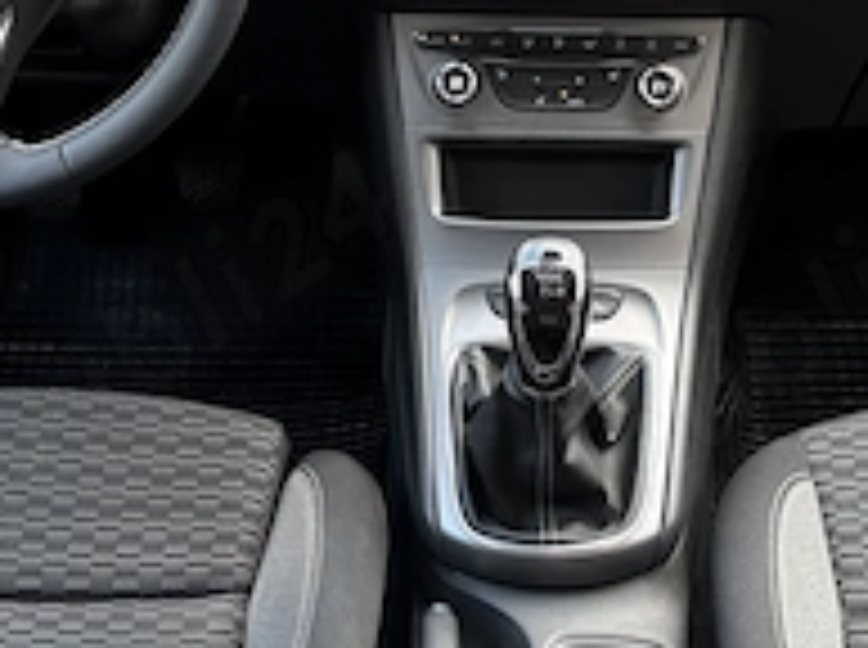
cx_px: 567
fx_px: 2027
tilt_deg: -37.1
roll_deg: -1.4
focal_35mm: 81
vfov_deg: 18.1
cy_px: 328
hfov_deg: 24.1
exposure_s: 1/60
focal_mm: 5.96
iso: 125
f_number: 1.6
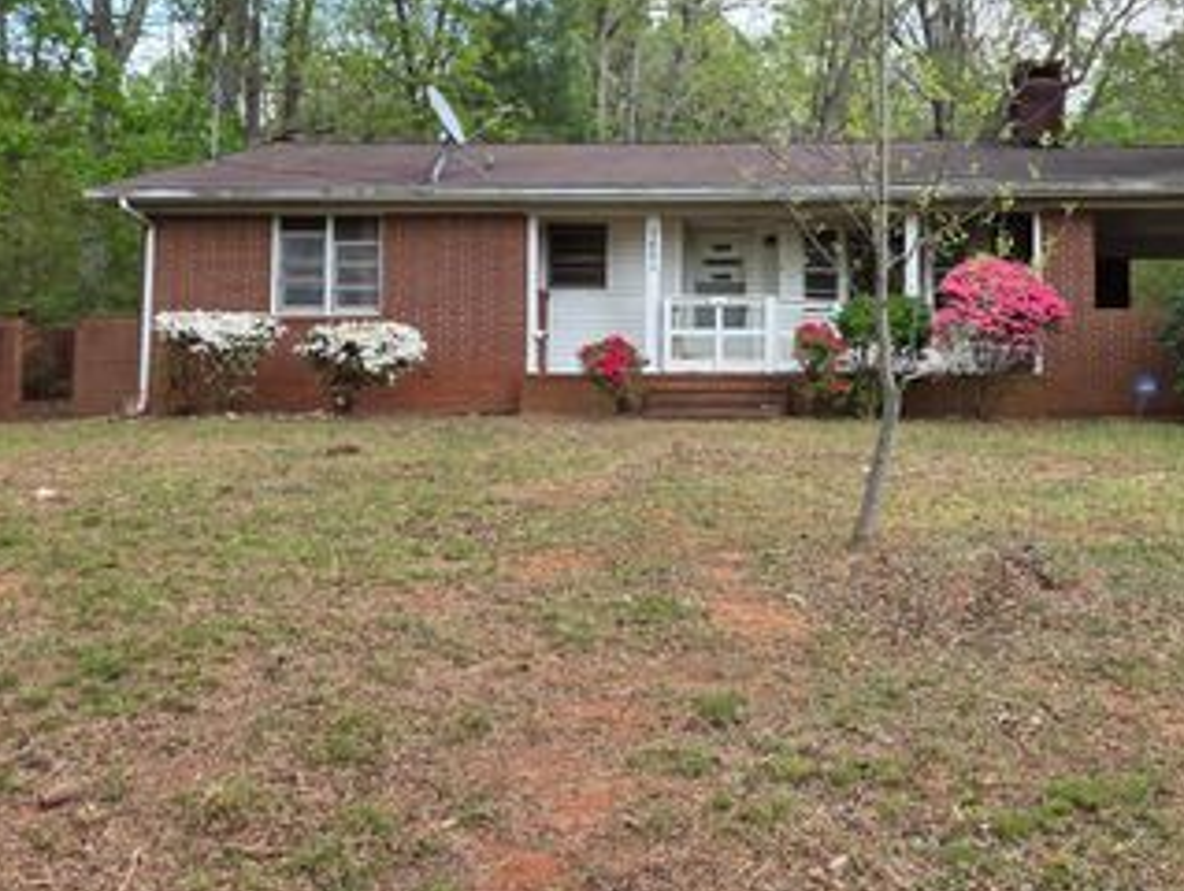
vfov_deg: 39.4
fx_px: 1233
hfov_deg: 50.0
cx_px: 828
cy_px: 314
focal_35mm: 36
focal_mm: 5.4
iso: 80
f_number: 1.8
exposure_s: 1/750
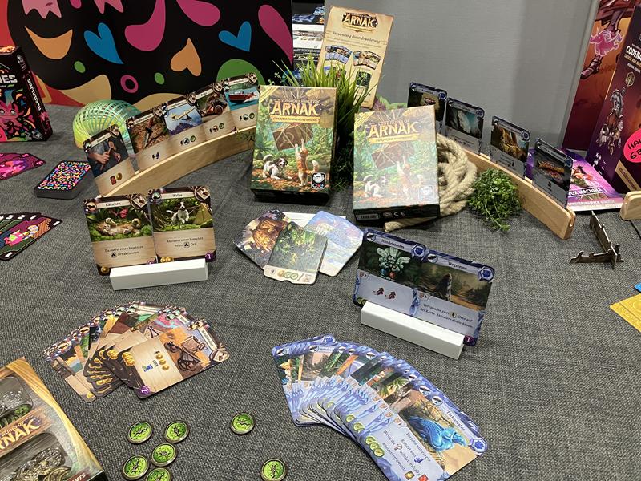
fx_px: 518
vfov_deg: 49.7
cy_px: 240
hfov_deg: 63.4
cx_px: 320
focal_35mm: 28
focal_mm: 3.99
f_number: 1.8
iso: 80
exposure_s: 1/79
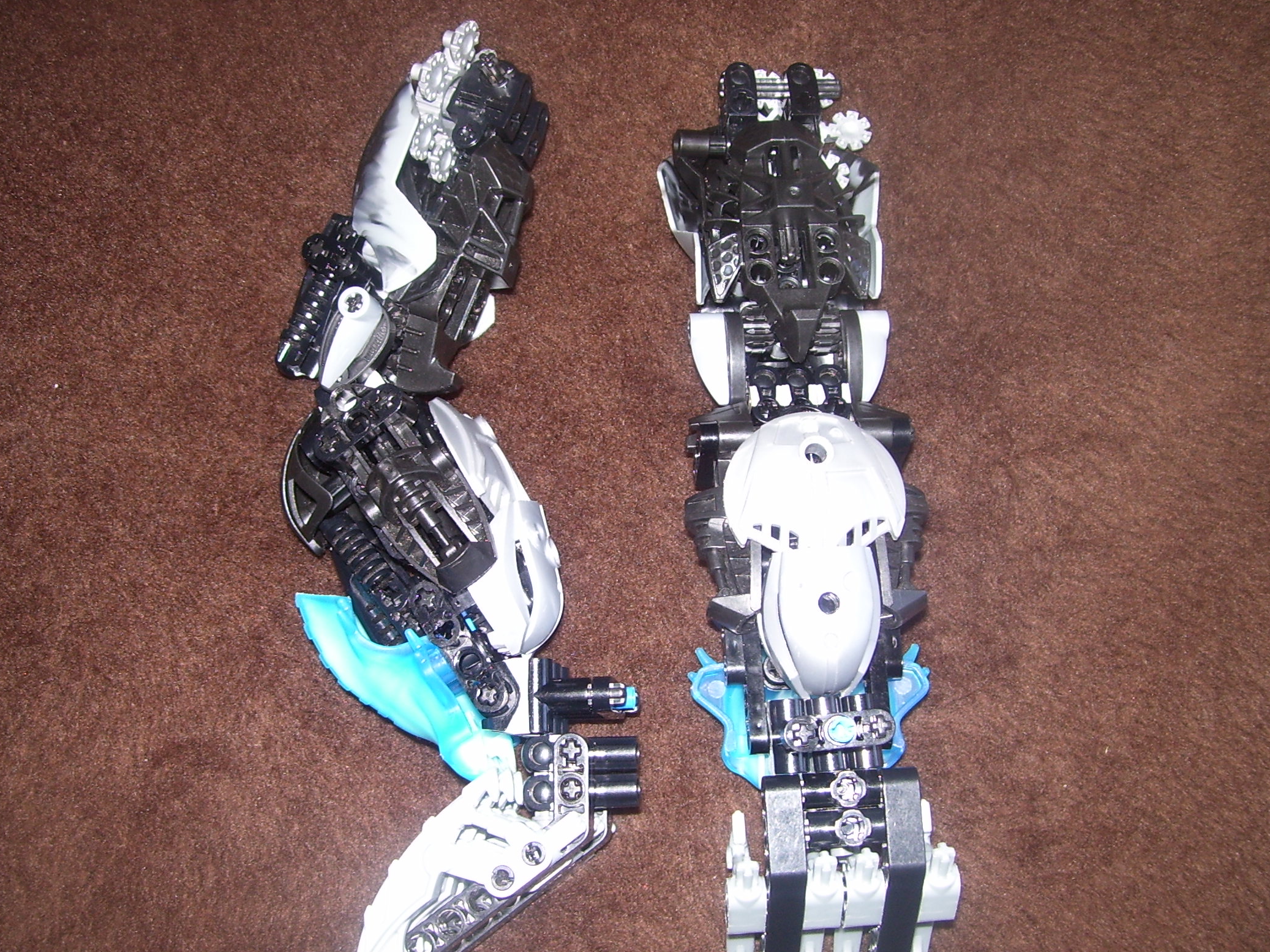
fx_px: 1467
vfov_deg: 35.9
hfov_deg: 46.7
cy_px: 509
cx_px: 571
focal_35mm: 40
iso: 80
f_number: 2.7
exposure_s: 1/60
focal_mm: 6
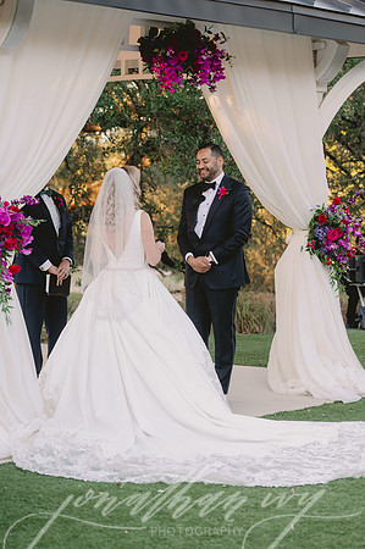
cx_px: 182
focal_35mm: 98
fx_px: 1494
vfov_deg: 20.8
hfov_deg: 13.9
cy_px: 274
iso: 500
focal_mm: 98
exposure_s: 1/400
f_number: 2.8
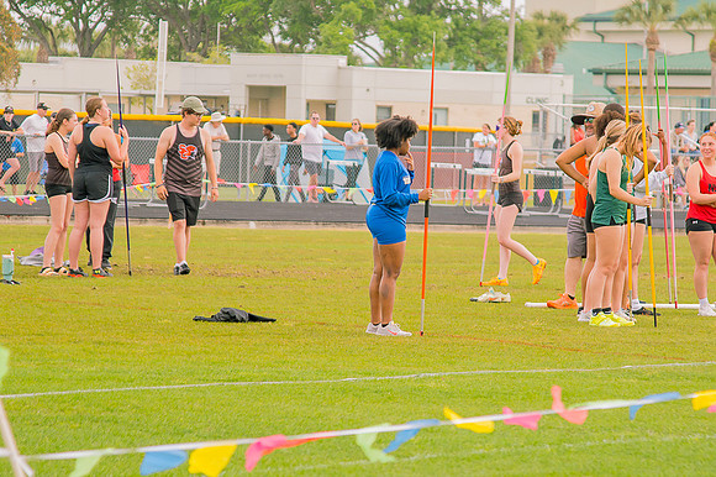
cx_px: 406
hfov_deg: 8.1
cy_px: 252
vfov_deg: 5.4
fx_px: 5063
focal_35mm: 255
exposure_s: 1/200
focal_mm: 120
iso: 200
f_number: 4
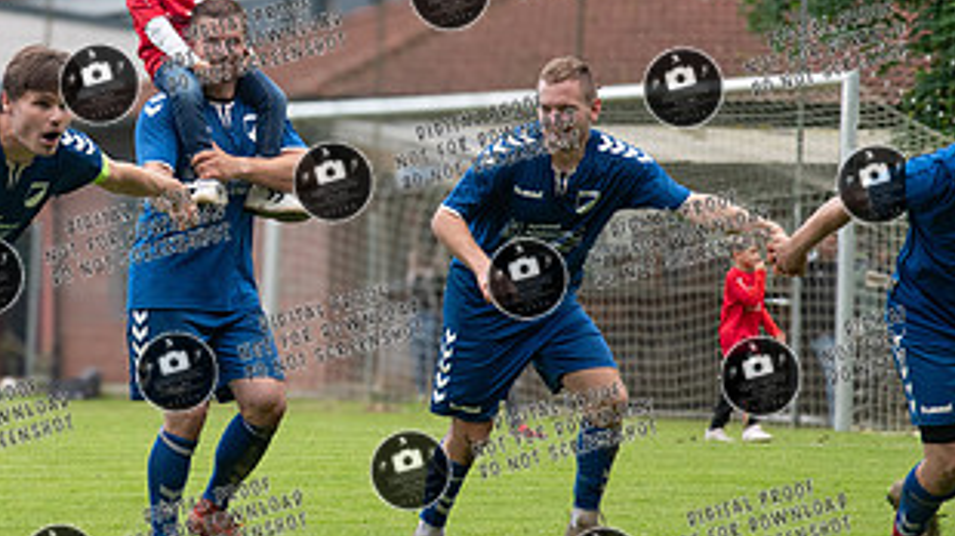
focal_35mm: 206
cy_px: 120
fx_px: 5214
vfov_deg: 5.9
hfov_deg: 10.4
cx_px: 151
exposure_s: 1/500
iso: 560
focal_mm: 70
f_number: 4.5
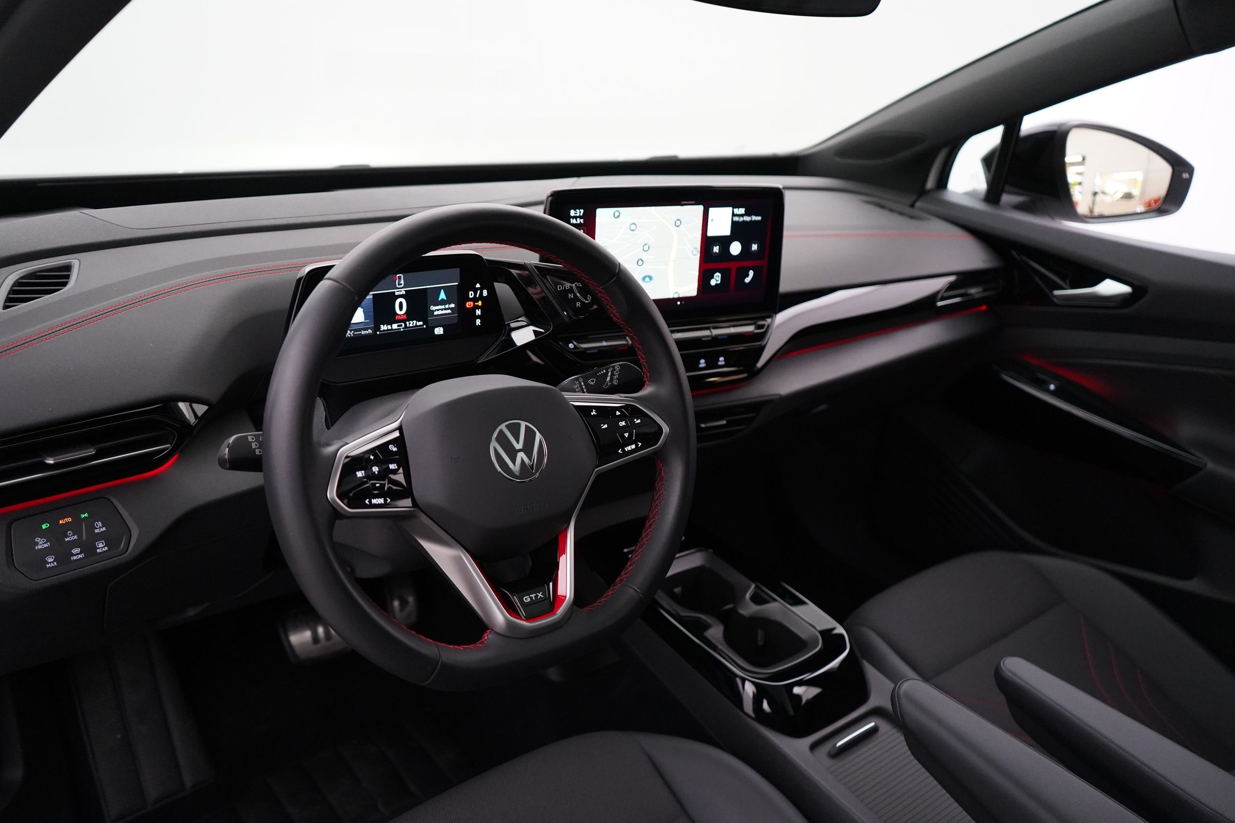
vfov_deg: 46.4
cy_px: 412
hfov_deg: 65.5
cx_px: 618
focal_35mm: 28
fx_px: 961
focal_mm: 28
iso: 6400
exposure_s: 1/160
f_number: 3.5
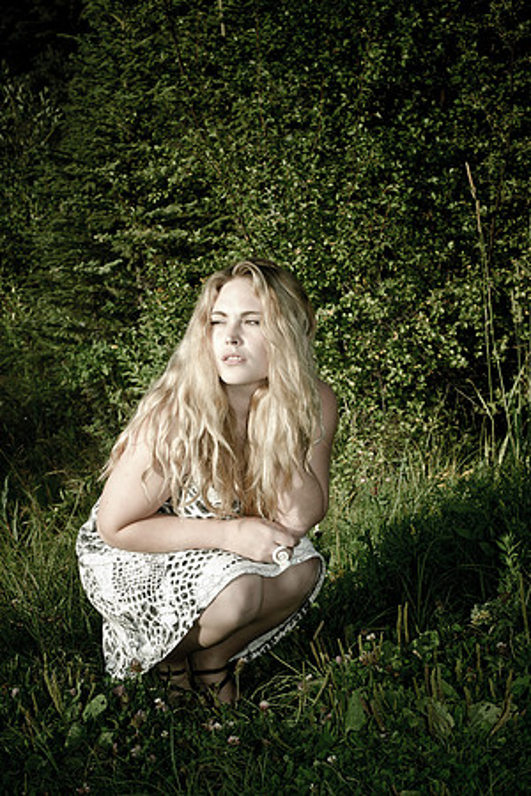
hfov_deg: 27.0
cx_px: 266
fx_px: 1106
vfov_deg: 39.6
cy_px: 398
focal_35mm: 50
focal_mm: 50
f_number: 7.1
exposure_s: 1/200
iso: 200
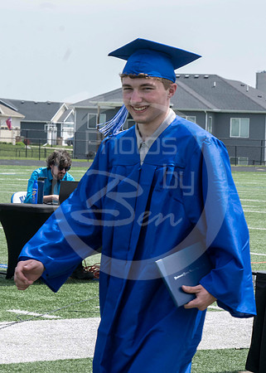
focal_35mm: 167
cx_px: 90
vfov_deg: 12.0
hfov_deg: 8.6
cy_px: 114
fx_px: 1766
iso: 200
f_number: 13
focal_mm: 70
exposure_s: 1/250
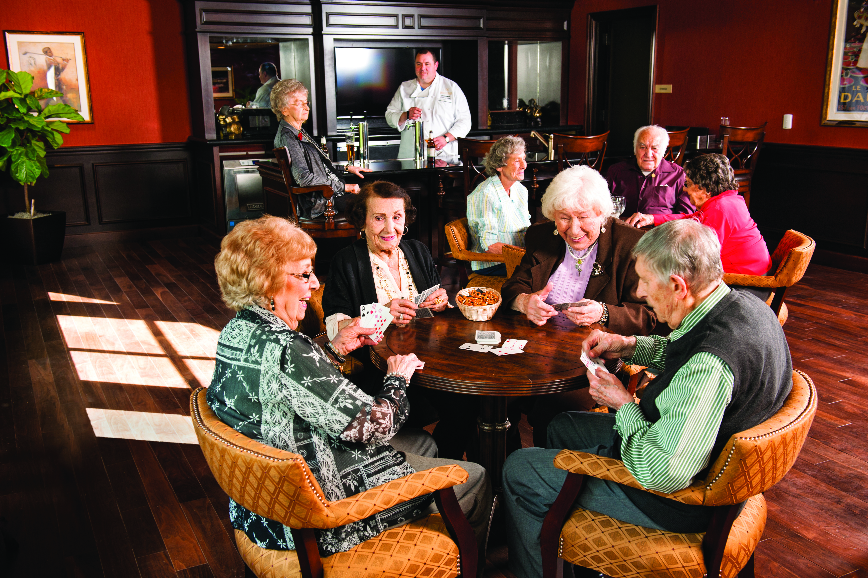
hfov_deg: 53.2
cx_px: 434
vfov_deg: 36.8
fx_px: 867
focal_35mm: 36
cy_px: 289
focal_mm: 36
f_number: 5.6
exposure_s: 1/60
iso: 200
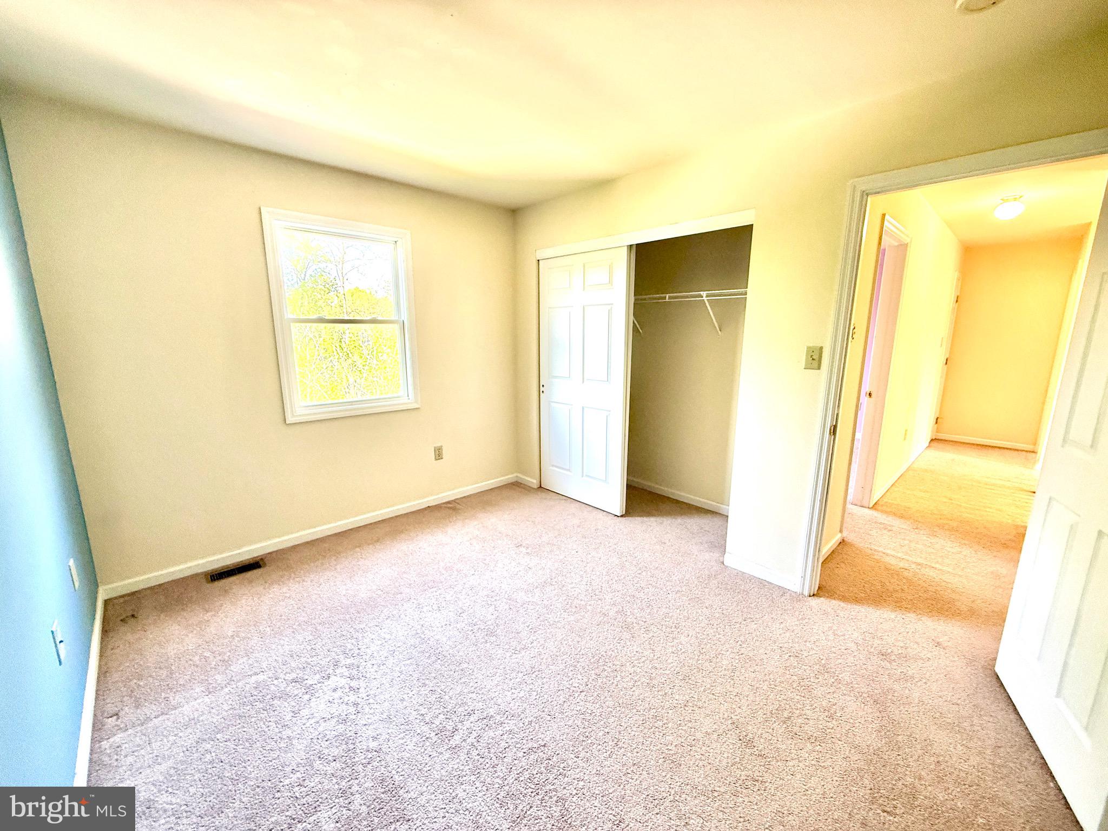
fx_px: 448
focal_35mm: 14
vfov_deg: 85.7
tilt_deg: -9.9
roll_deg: +0.2
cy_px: 416
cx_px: 554
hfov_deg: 102.1
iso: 250
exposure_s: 1/99
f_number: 2.2
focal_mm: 2.22
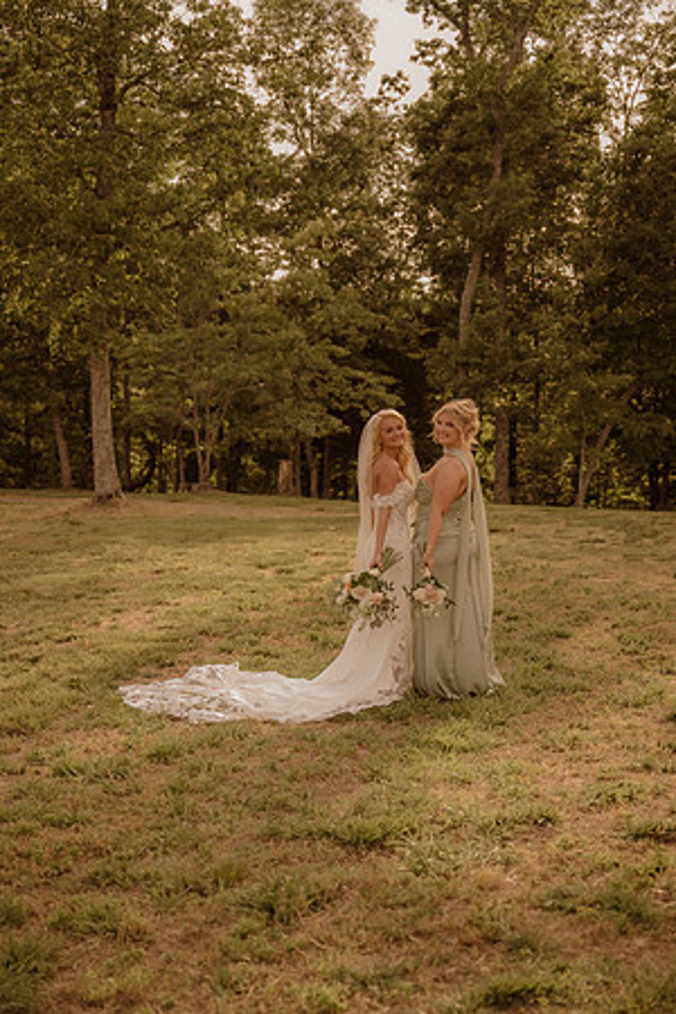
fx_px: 1380
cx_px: 338
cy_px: 507
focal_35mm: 49
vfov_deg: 40.3
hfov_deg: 27.5
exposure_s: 1/2000
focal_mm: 49
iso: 500
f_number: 2.8
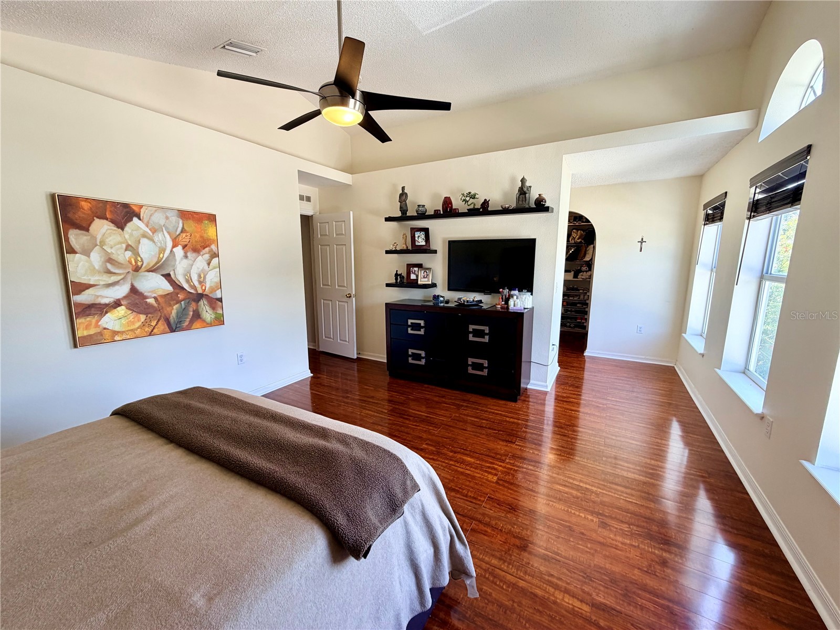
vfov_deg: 85.7
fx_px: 340
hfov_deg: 102.1
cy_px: 315
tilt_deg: -9.4
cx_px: 420
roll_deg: -0.1
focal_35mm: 14
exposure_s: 1/120
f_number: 2.2
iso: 80
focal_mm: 2.22
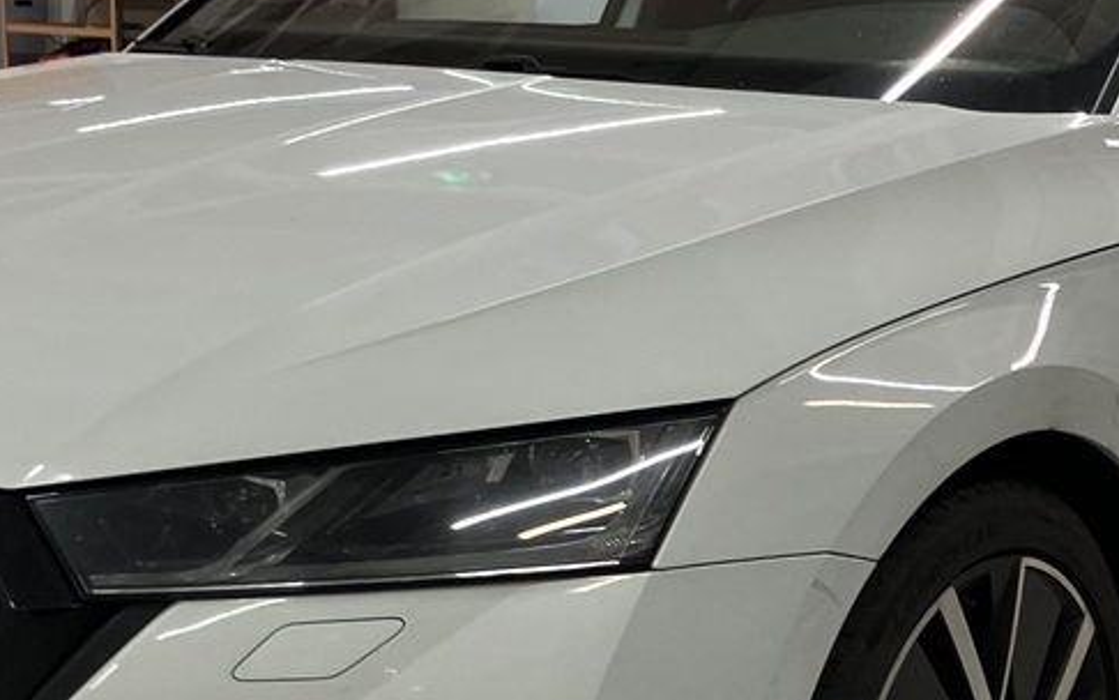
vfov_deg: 14.6
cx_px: 732
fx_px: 2684
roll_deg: +1.3
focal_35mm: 88
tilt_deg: -12.5
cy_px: 691
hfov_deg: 23.5
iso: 64
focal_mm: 3.99
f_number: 1.8
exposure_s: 1/100
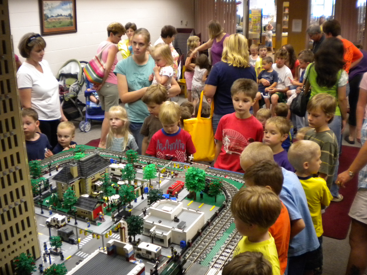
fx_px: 382
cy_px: 134
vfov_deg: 39.7
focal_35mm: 36
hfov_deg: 51.4
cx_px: 181
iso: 400
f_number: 3.1
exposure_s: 1/33.7
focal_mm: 6.3
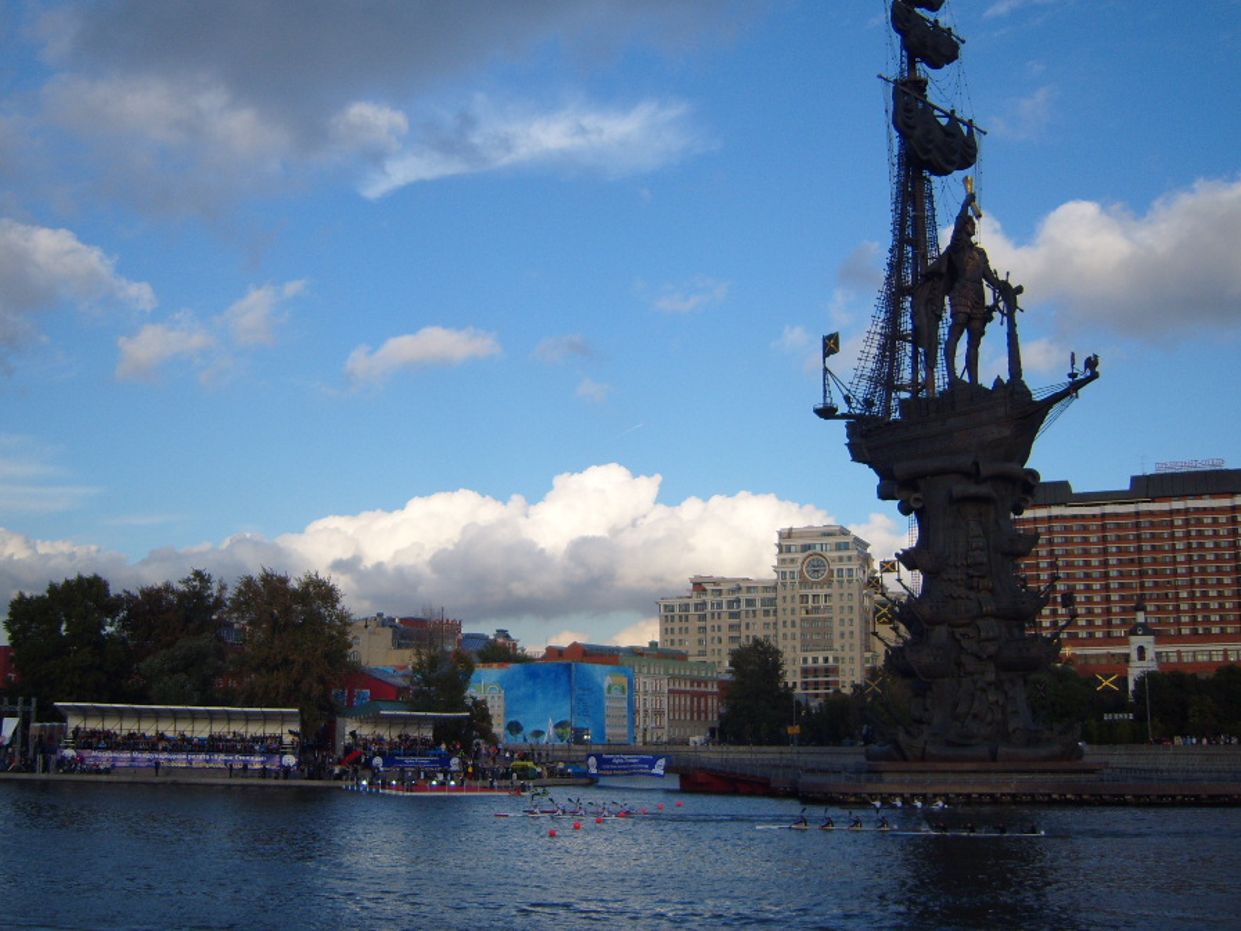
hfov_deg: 46.7
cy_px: 421
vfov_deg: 35.9
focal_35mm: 40
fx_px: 1434
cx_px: 533
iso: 80
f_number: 7.1
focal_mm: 7.4
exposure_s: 1/180
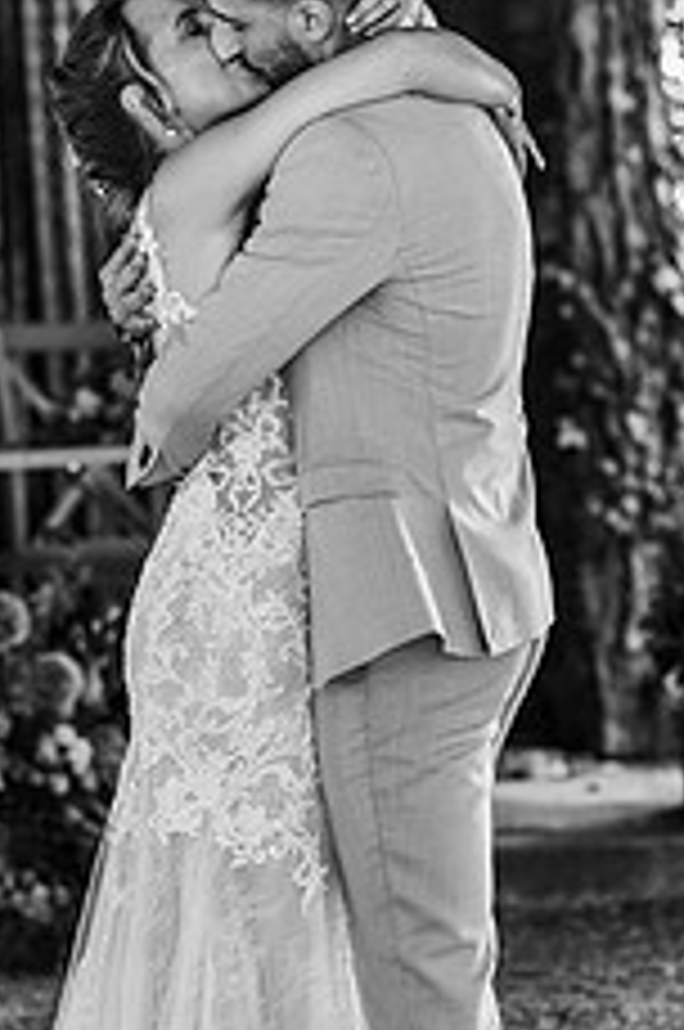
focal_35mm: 167
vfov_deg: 12.3
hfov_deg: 8.2
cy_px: 576
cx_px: 353
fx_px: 4774
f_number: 2.2
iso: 500
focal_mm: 85
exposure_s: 1/200
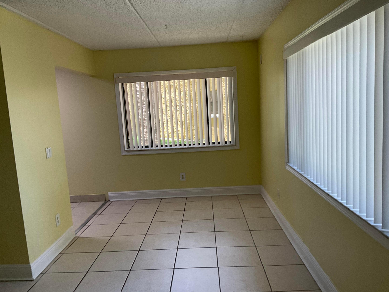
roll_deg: +4.1
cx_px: 194
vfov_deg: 48.2
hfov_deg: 61.7
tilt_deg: -8.7
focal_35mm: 29
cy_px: 146
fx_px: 326
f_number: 1.8
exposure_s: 1/120
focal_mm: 3
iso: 64
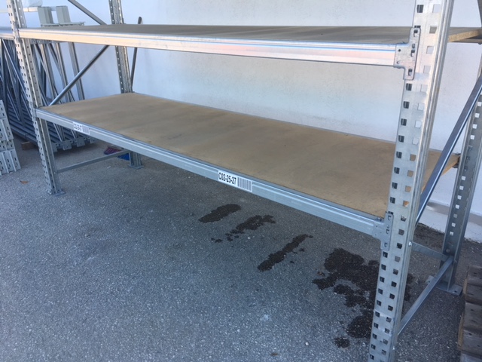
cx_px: 241
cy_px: 181
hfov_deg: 61.7
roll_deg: +1.8
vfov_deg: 48.2
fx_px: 404
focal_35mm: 29
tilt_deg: -24.4
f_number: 2.2
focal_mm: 4.15
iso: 25
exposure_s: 1/234
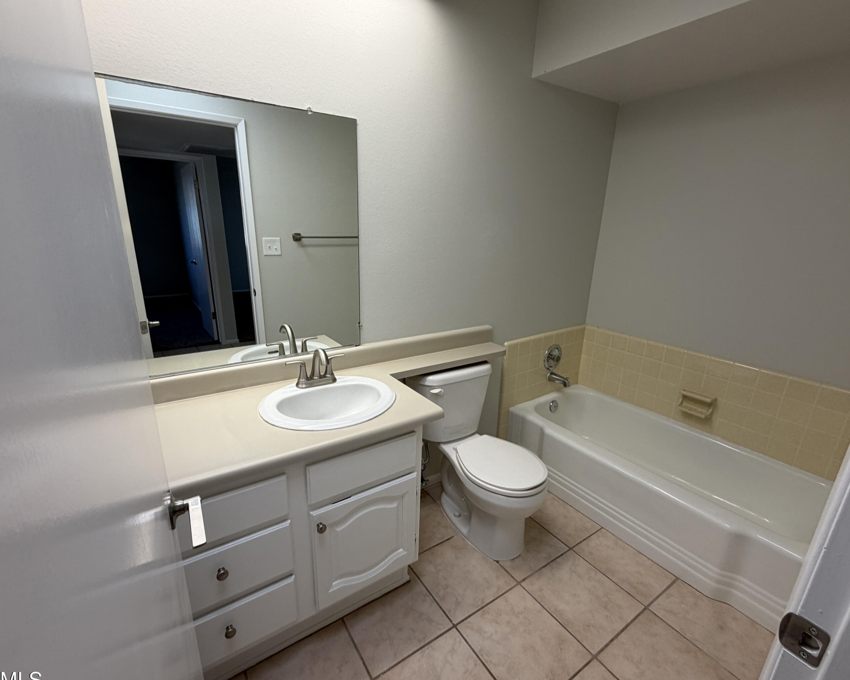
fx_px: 403
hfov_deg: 93.1
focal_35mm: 16
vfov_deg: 80.4
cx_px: 414
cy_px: 341
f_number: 2.2
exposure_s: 1/120
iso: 100
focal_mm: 2.22
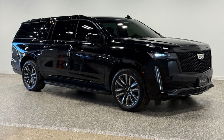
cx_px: 112
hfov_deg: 39.6
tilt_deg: -3.4
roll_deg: +0.8
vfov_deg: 25.3
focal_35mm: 51
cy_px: 57
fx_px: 311
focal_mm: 6.76
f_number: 1.78
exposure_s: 1/254
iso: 80
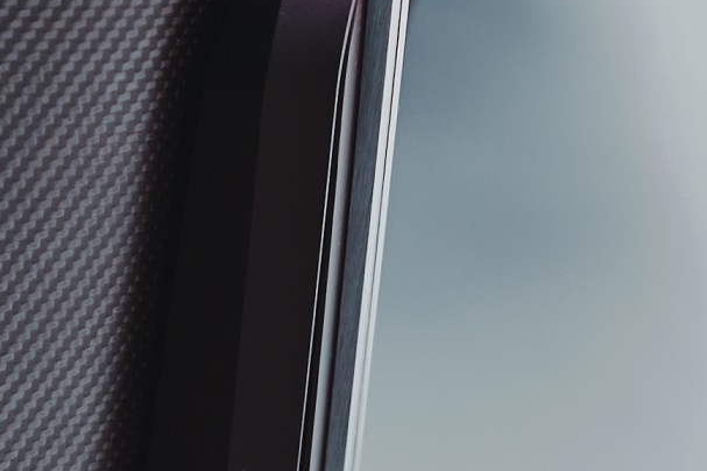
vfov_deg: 5.5
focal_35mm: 241
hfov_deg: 7.9
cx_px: -977
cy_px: -761
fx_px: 4730
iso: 400
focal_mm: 35
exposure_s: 1/80
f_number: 3.5
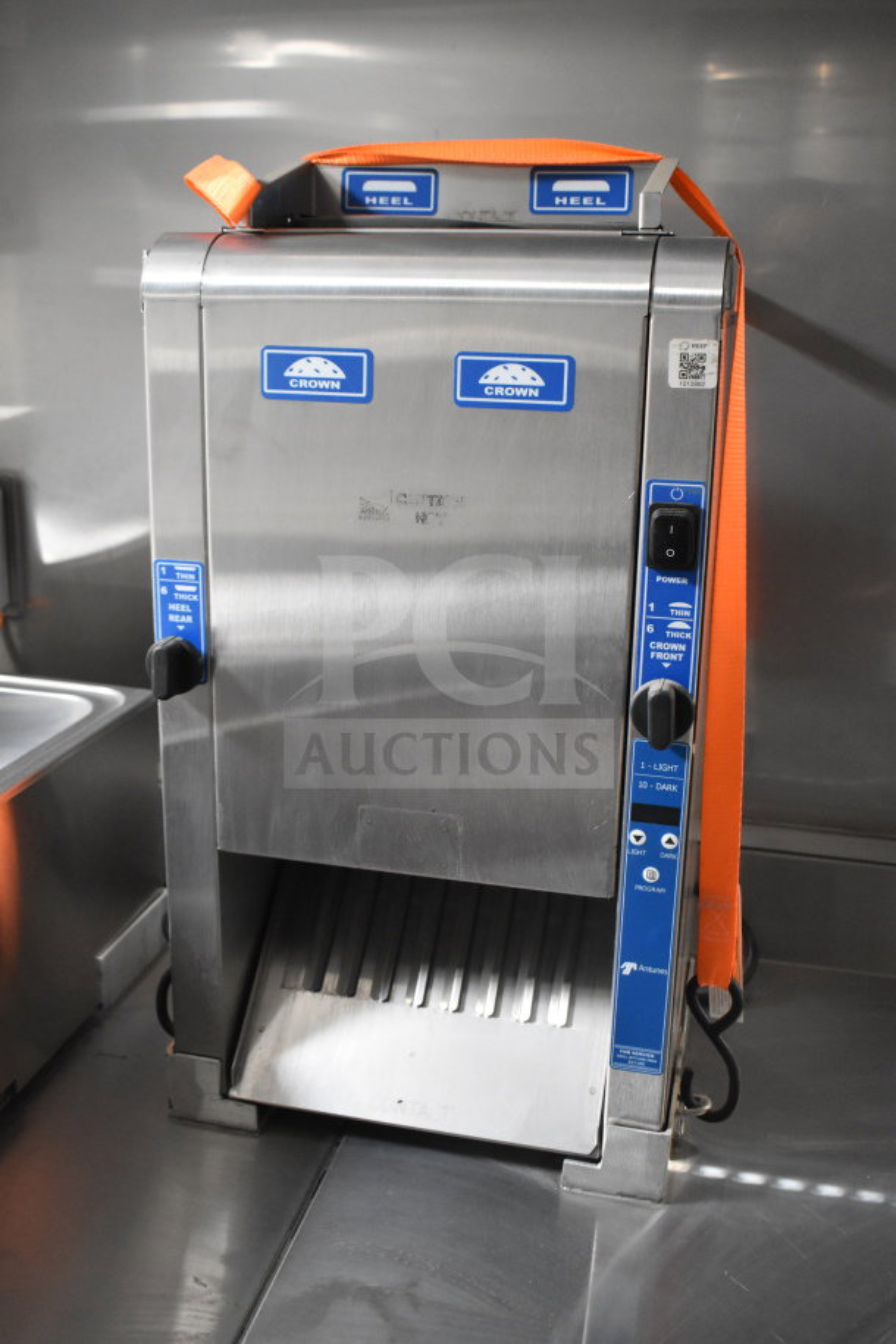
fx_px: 1288
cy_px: 672
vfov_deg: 55.1
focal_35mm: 34
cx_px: 448
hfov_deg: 38.4
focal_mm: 23
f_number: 3.8
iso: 2800
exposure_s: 1/40
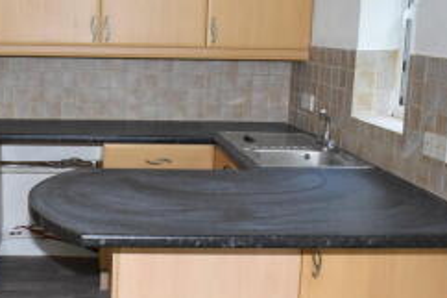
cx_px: 87
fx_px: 658
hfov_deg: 36.2
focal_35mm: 53
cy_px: 143
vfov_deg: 25.5
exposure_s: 1/125
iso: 800
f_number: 4
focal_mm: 18
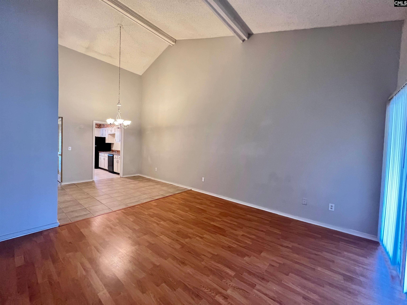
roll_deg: -1.4
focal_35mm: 13
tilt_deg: -2.9
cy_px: 152
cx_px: 204
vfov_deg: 89.9
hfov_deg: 106.2
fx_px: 153
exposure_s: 1/60
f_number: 1.8
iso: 500
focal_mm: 1.57
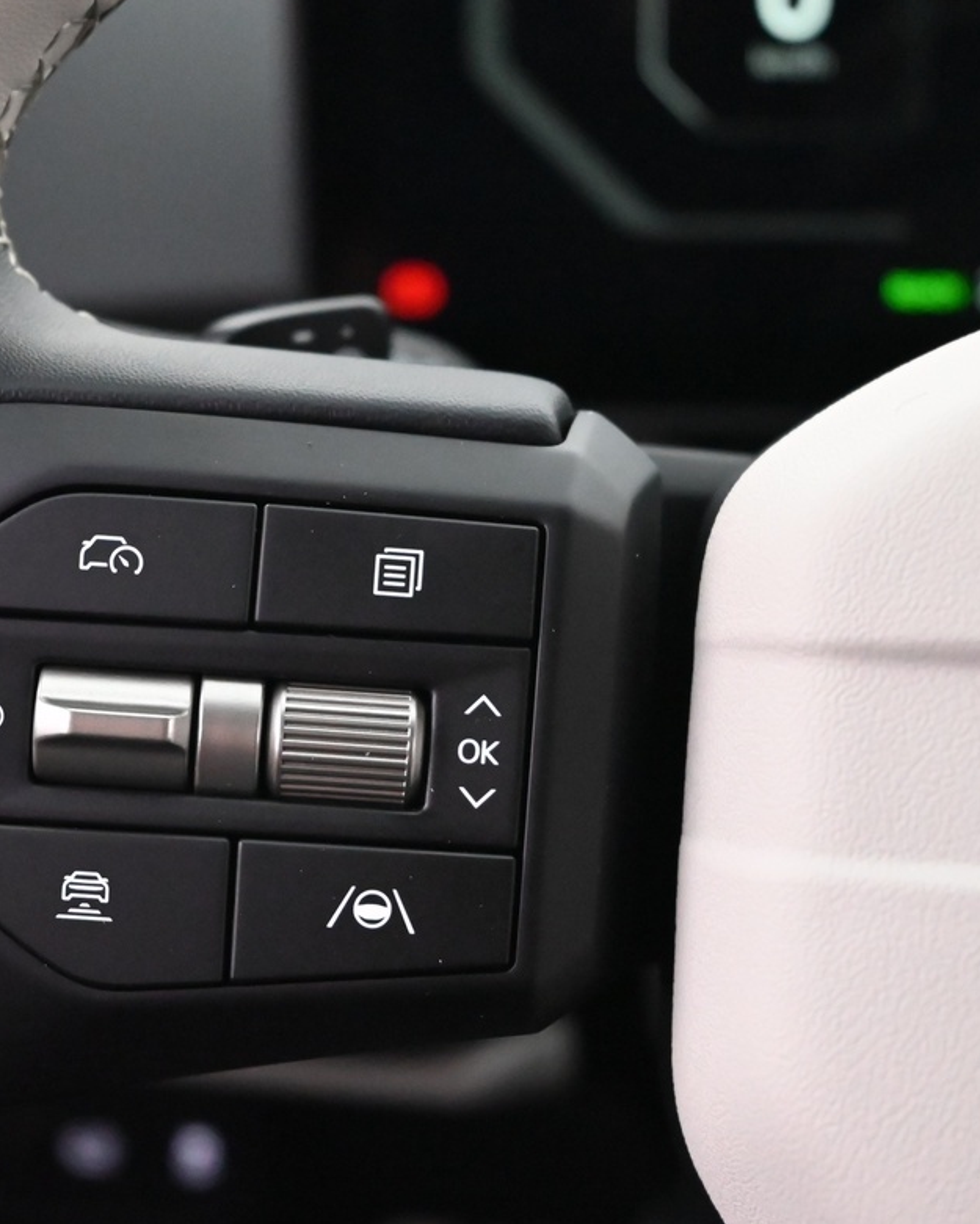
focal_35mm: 72
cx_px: 351
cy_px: 771
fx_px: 2610
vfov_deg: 26.3
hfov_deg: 21.2
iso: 7200
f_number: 5.3
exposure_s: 1/60
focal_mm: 37
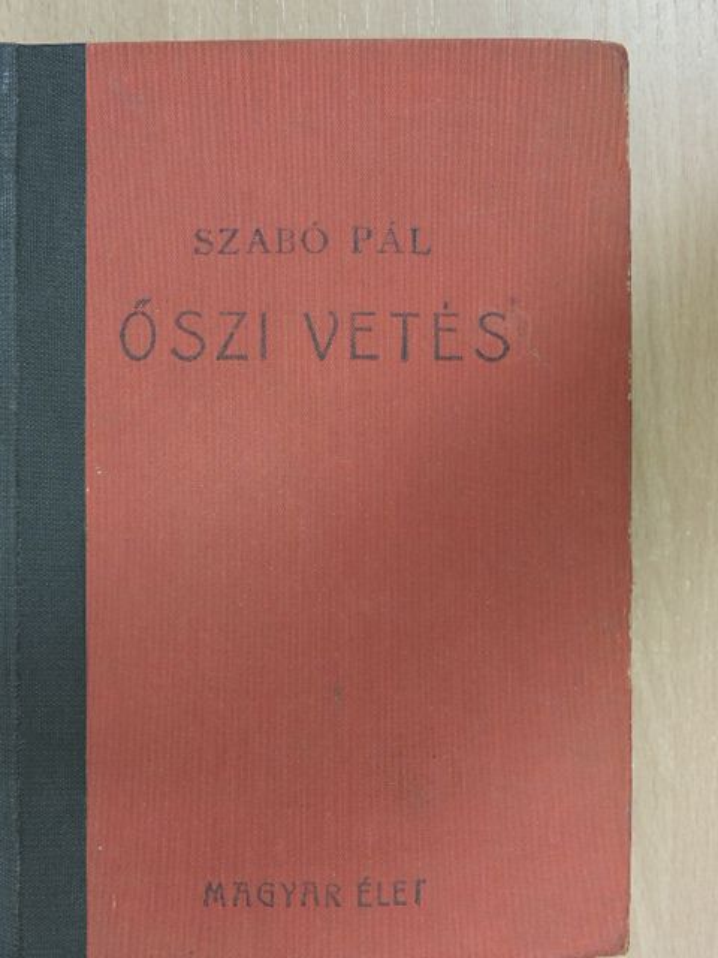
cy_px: 479
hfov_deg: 26.6
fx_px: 1521
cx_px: 359
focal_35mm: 55
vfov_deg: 34.9
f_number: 4
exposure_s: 1/10
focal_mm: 9.9
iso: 400
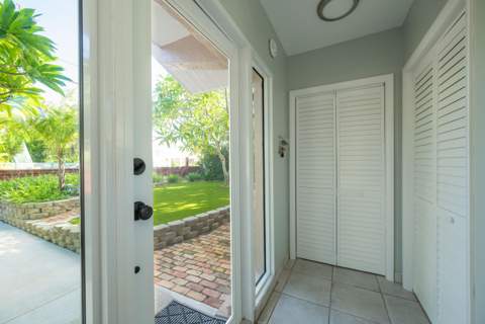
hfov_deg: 104.3
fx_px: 189
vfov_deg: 81.2
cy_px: 162
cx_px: 242
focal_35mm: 14
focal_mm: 14
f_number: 8
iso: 1250
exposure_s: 1/80
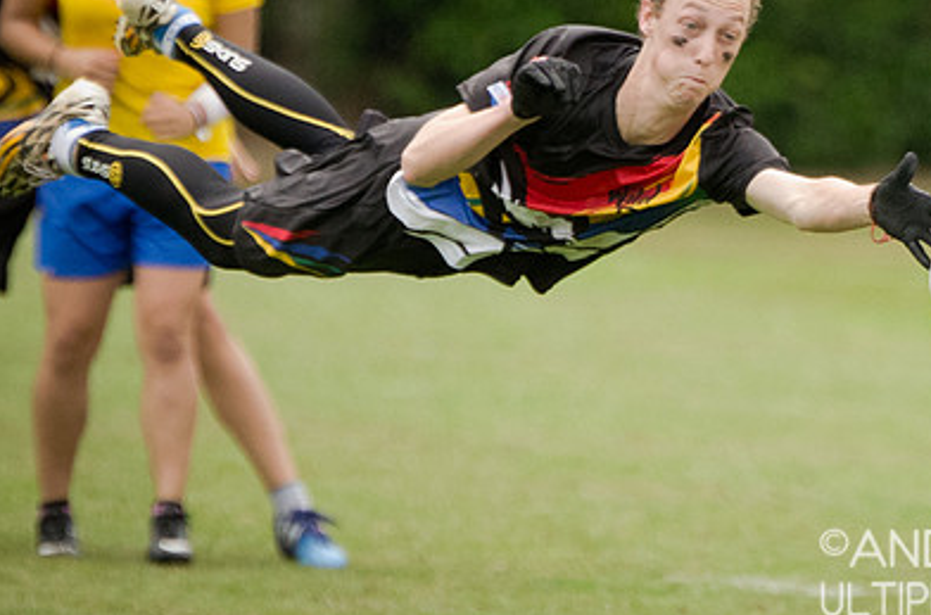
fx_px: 17175
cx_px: 667
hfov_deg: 3.1
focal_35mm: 666
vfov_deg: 2.1
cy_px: 190
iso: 1250
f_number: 3.2
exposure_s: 1/8000
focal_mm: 300
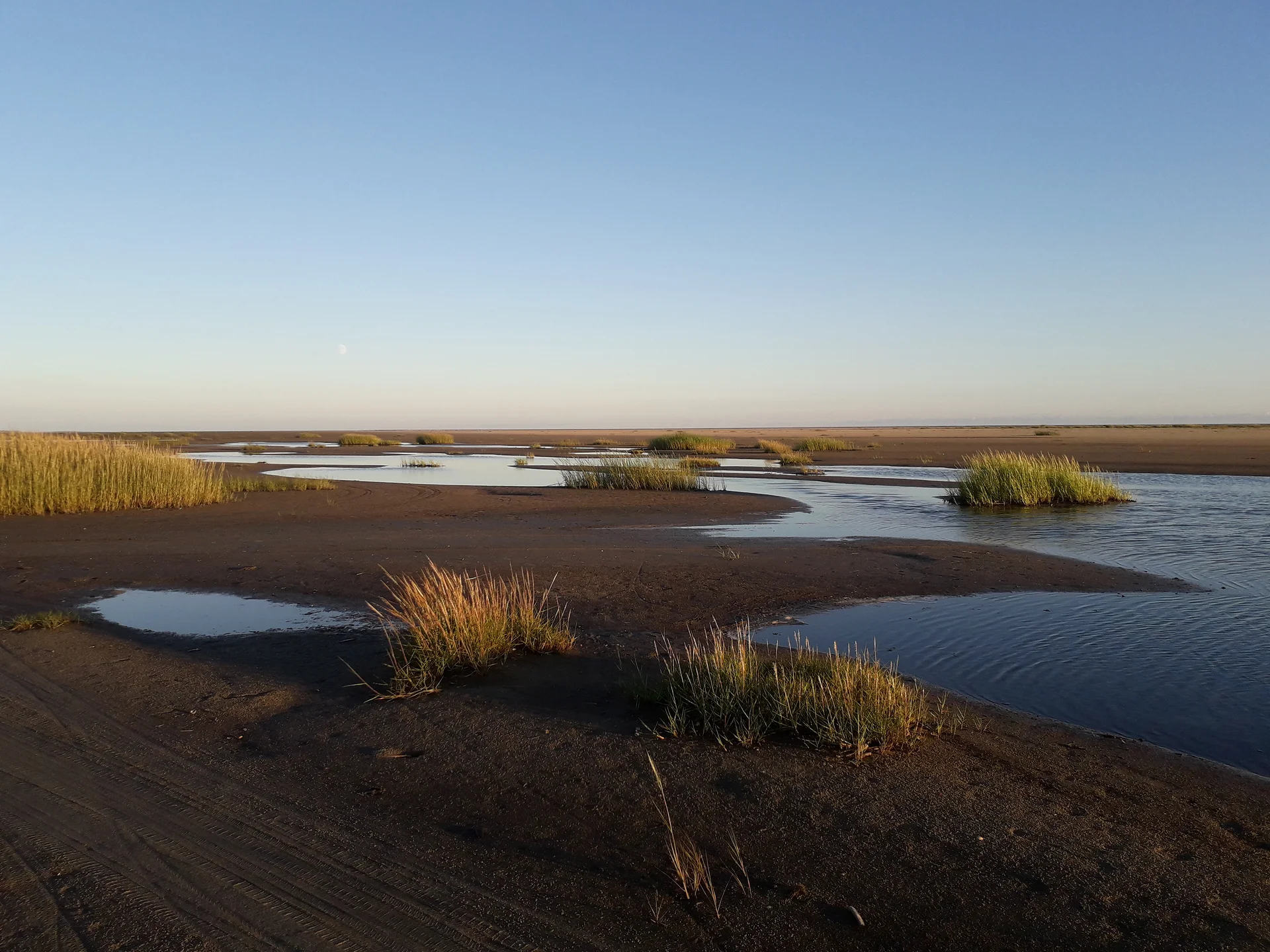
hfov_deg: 65.3
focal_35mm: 27
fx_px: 991
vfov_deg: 51.4
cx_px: 635
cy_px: 476
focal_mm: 3.6
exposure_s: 1/601
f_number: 1.9
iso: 40
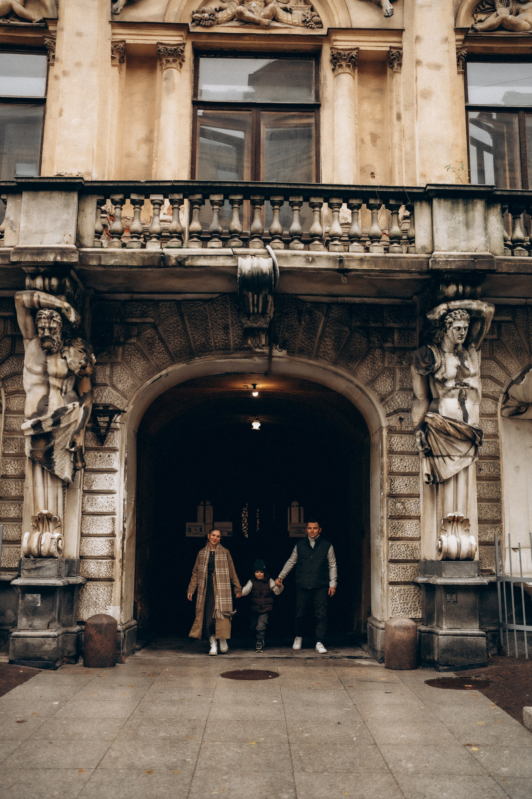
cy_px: 400
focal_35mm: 35
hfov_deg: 37.9
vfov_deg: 54.4
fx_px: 776
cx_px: 266
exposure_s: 1/2500
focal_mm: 35
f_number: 1.4
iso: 800
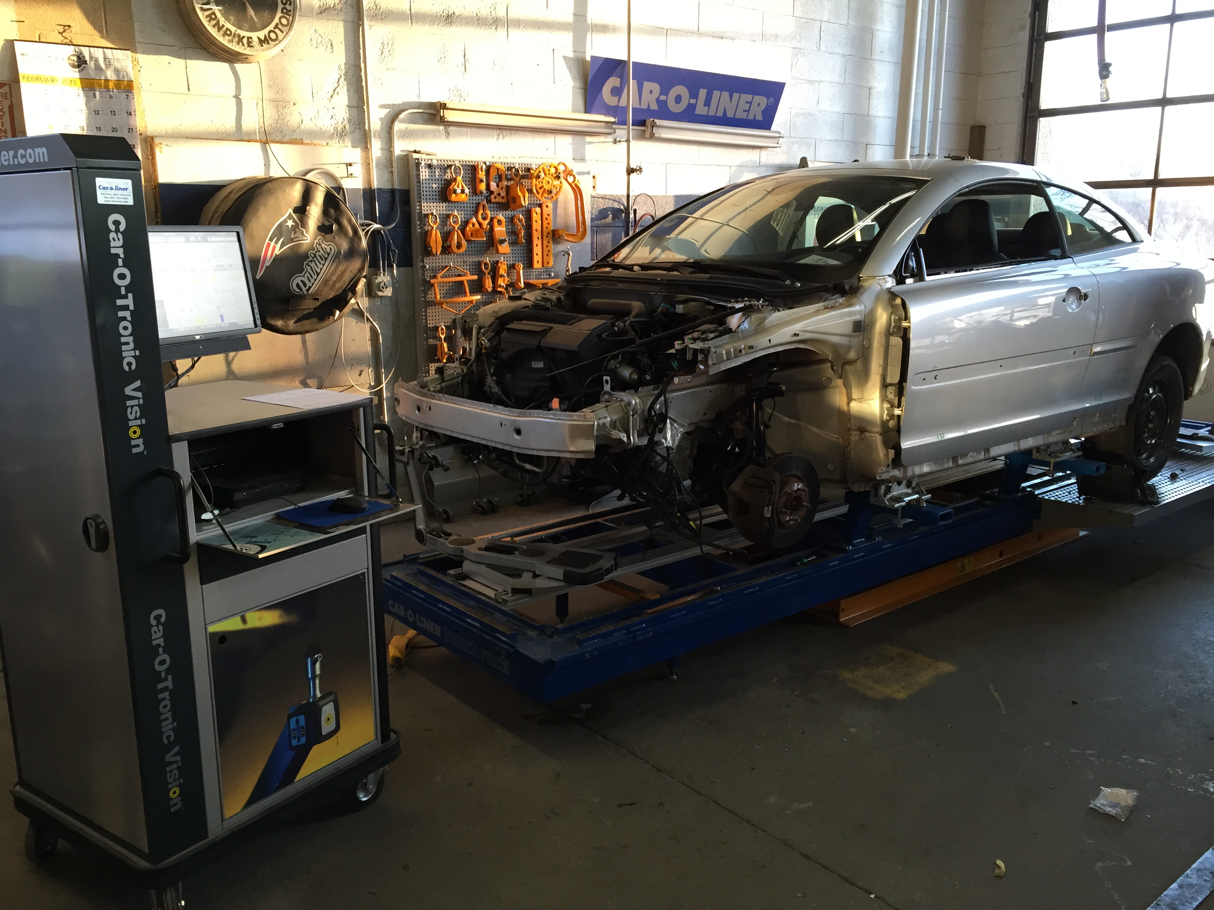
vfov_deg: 48.2
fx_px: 1017
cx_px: 607
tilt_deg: -12.2
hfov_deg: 61.7
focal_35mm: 29
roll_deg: +1.0
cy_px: 455
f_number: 2.2
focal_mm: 4.15
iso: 40
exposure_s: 1/30
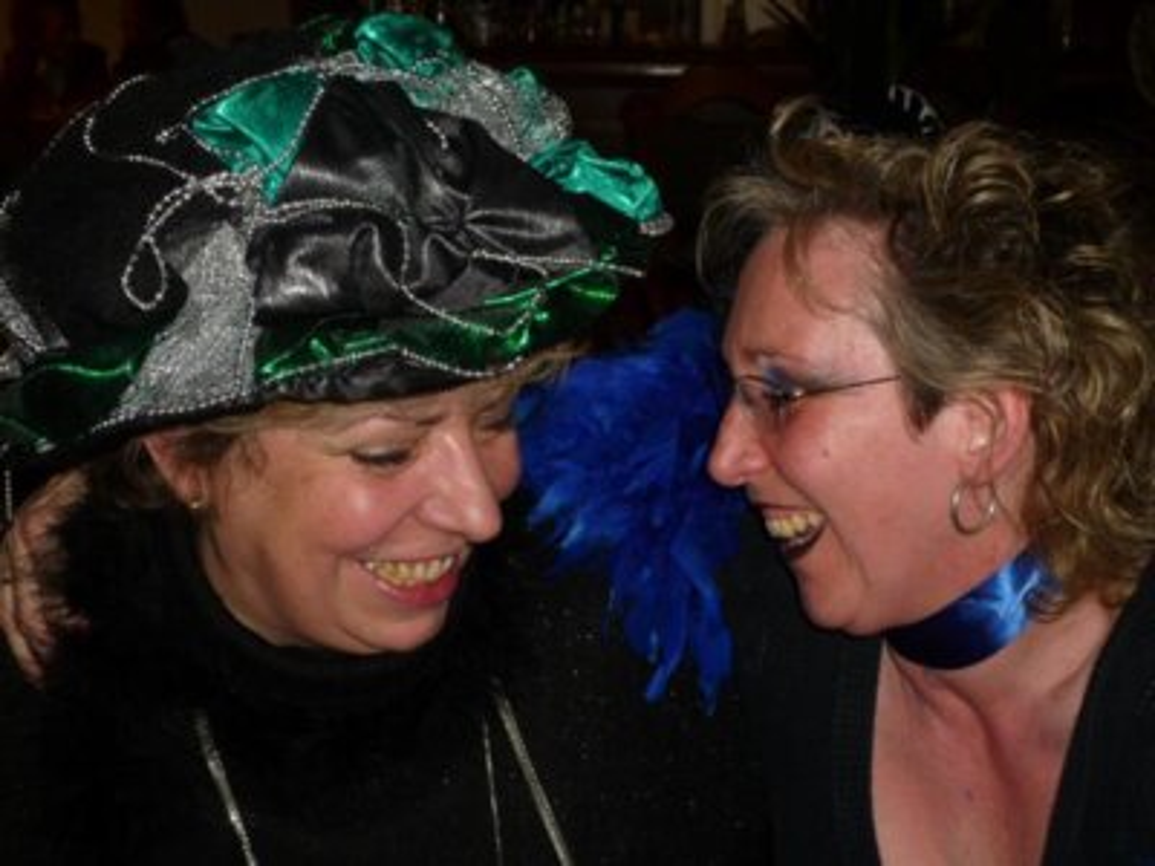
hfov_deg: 32.7
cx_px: 578
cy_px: 433
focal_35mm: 59
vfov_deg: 24.8
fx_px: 1969
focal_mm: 10.4
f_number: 4.7
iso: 100
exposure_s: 1/40
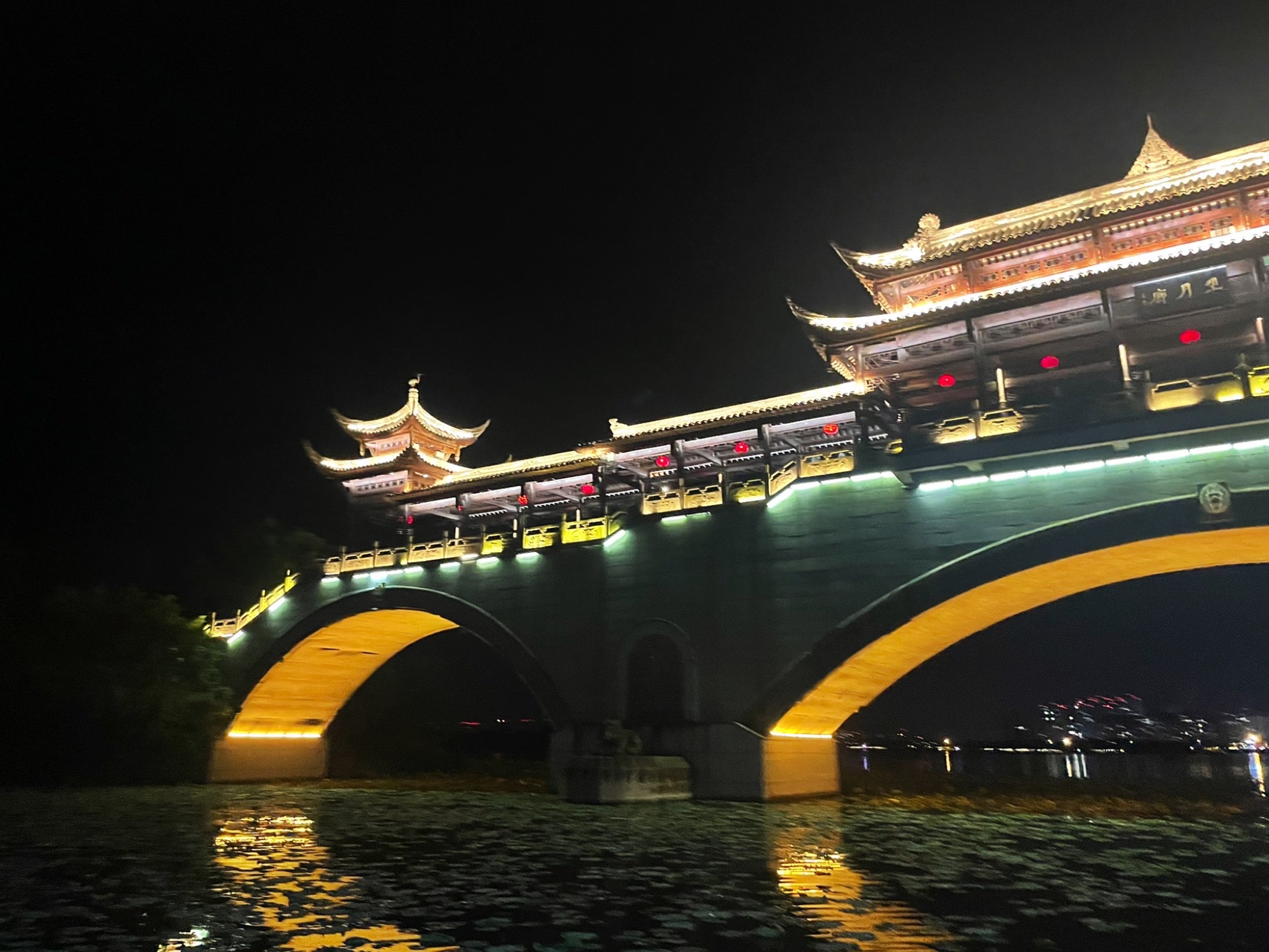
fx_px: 953
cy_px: 476
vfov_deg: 53.1
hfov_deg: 67.3
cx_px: 634
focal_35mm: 26
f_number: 1.6
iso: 500
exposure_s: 1/25
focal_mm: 4.2
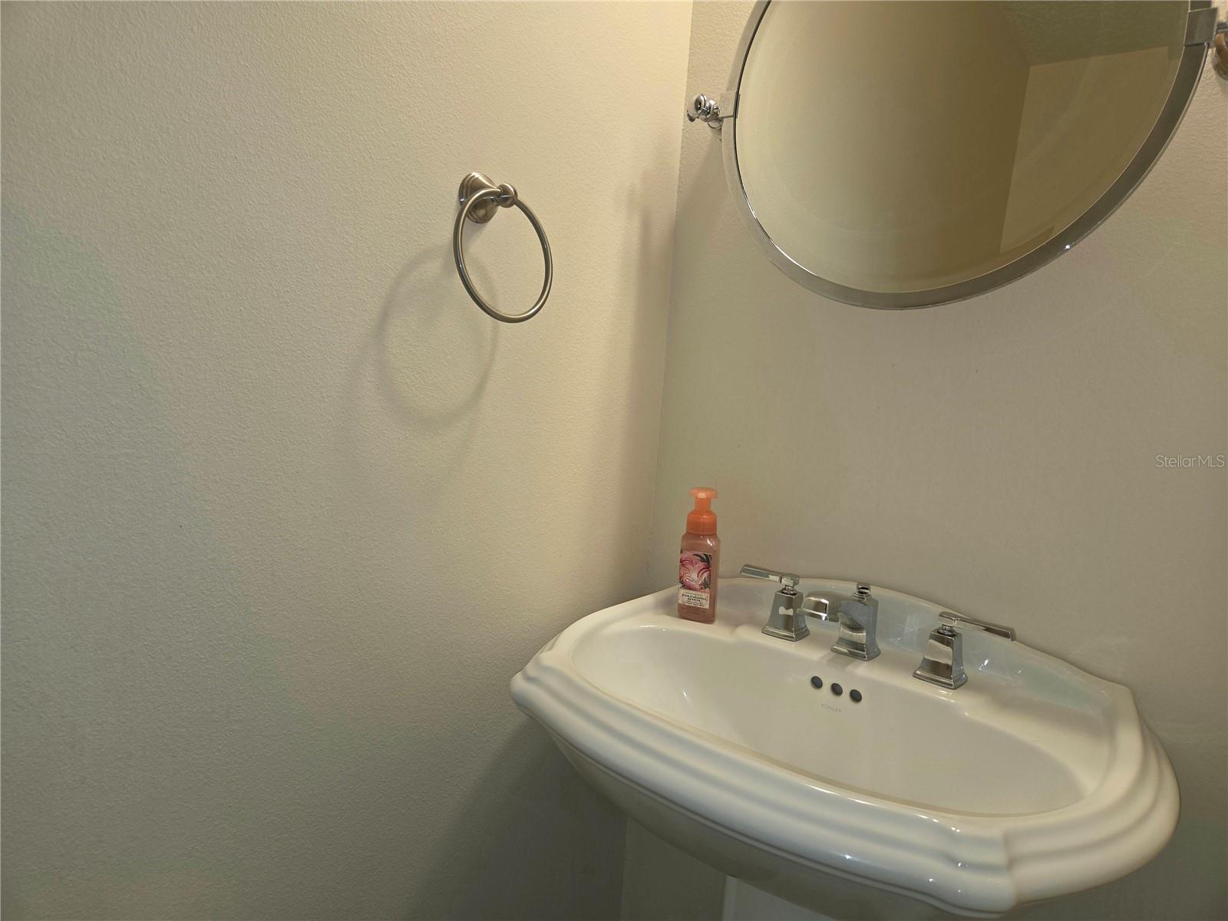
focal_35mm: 23
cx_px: 614
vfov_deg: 58.9
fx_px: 816
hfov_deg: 73.9
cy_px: 460
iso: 32
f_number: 1.8
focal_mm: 5.4
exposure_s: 1/60.2
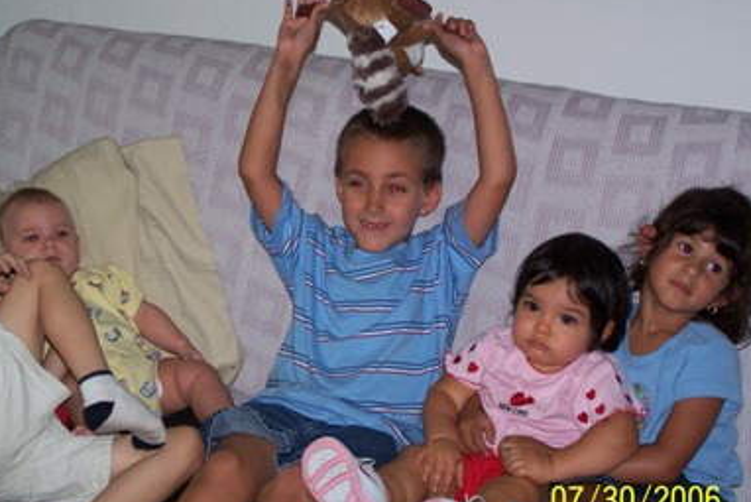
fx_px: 1628
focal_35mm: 78
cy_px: 256
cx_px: 328
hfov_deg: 26.0
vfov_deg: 17.5
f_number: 3.2
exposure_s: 1/60
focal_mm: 10.7
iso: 140
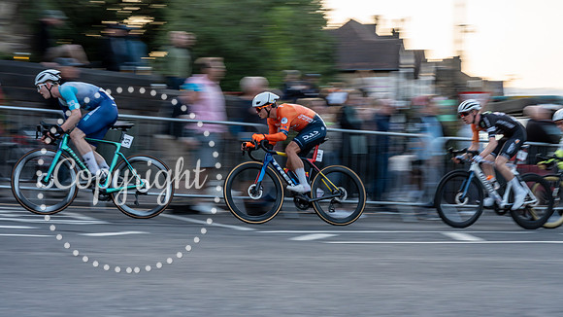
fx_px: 1048
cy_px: 188
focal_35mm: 70
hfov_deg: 30.1
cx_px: 282
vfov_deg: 17.2
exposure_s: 1/80
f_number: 9
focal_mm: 67
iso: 1250
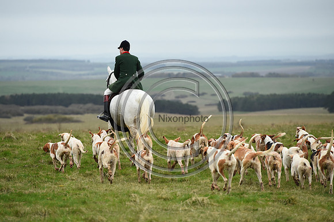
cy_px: 111
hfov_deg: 10.3
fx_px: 1854
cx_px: 167
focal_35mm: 200
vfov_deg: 6.9
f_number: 4.5
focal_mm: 200
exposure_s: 1/1250
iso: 2800
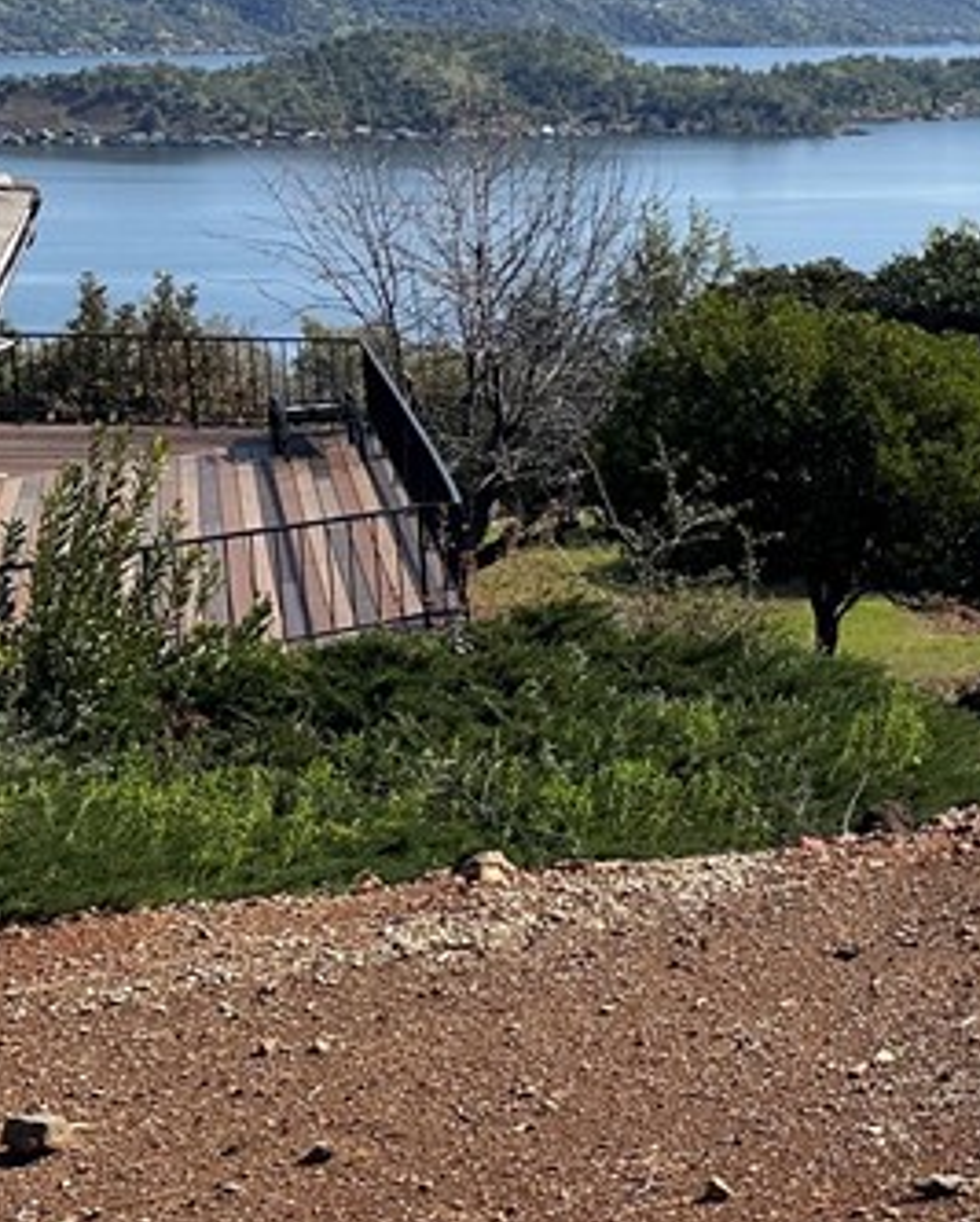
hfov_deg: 16.9
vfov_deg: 26.3
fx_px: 2607
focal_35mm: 72
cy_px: 503
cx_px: 1857
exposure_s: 1/5263
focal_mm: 6.86
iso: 80
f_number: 1.78
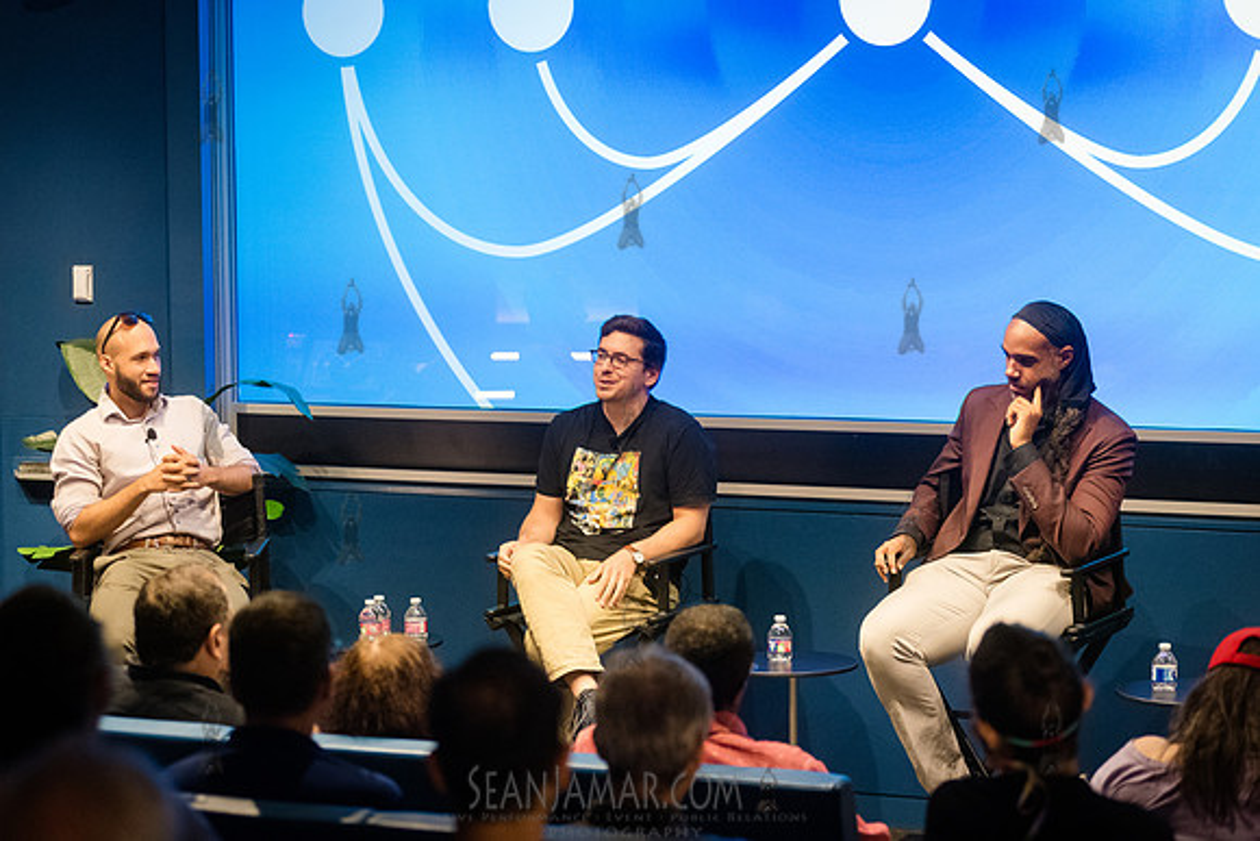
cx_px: 635
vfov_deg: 13.5
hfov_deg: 20.1
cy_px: 420
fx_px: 3550
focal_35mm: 101
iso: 6400
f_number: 3.5
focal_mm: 100
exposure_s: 1/250
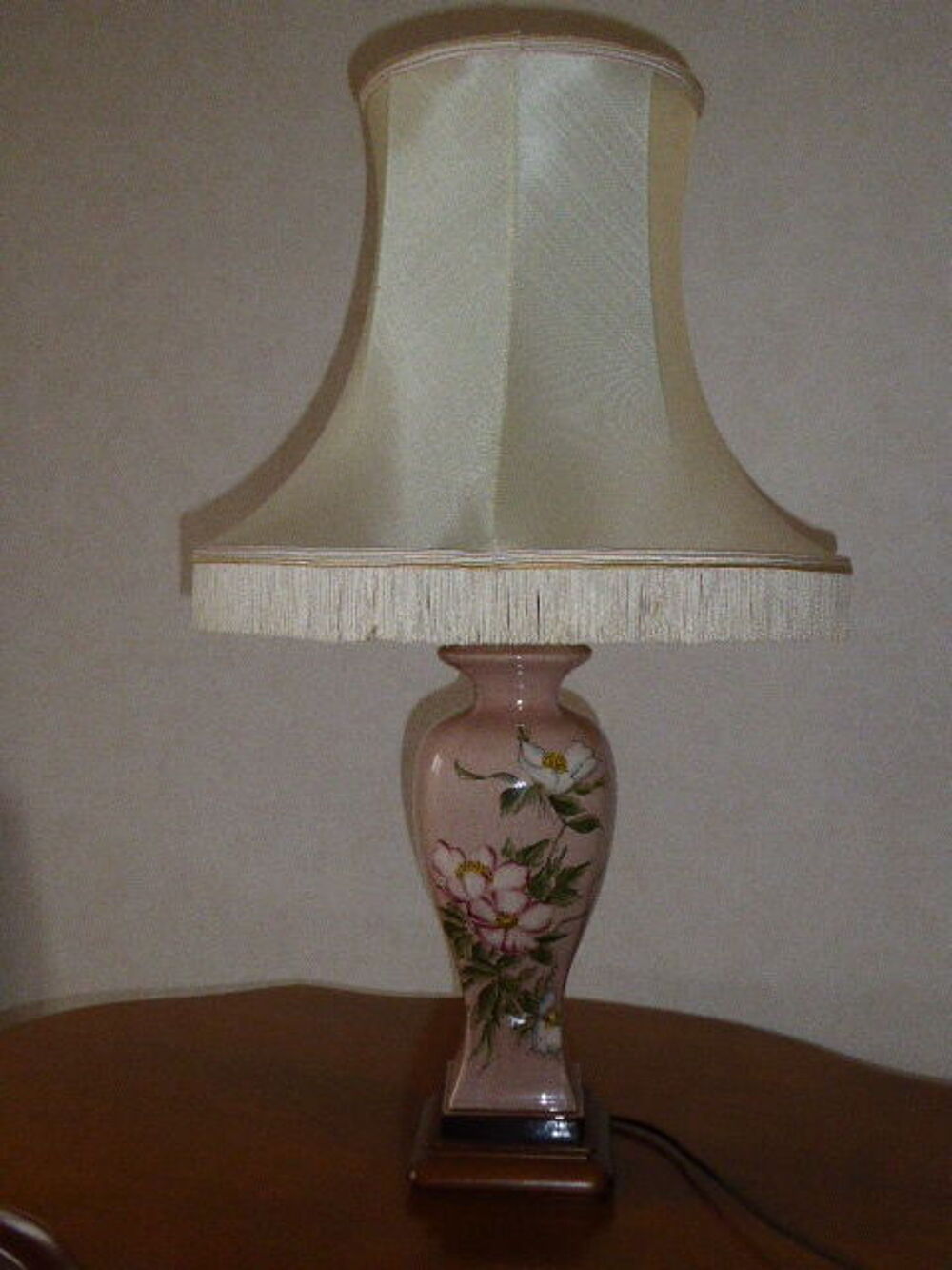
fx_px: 1320
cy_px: 635
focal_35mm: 36
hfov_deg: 39.7
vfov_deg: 51.4
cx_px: 476
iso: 800
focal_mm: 6.3
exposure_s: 1/250
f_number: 3.7
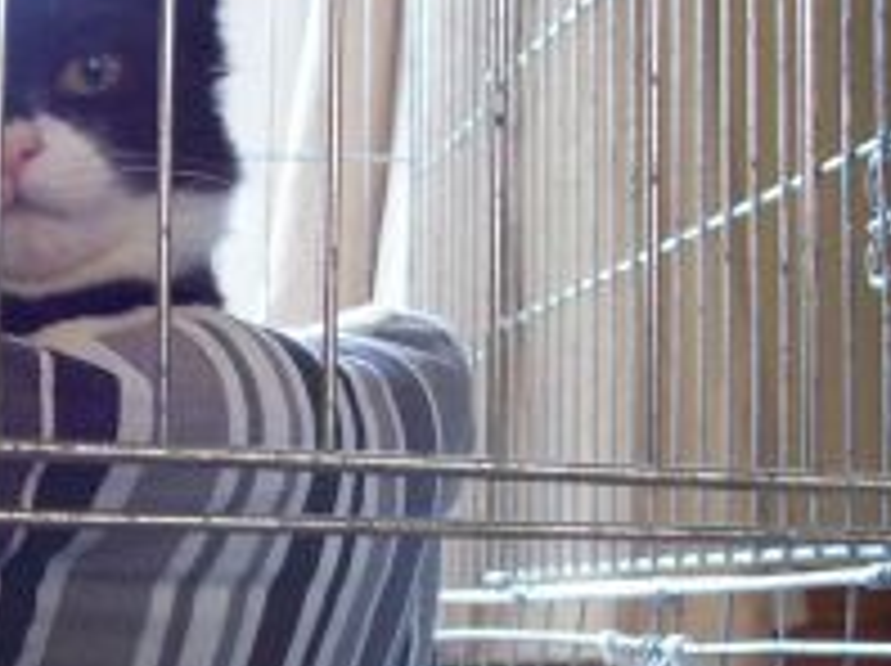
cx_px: 130
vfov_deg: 16.1
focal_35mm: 91
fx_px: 2339
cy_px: 502
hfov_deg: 21.2
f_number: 2.7
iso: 160
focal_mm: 6
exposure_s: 1/16.3
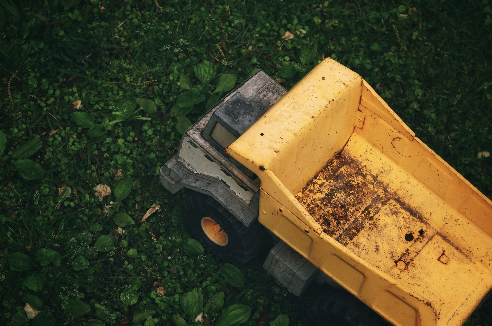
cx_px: 246
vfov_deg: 18.1
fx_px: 1023
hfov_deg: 27.0
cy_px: 163
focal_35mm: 75
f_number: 8
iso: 160
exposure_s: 1/250
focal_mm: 50
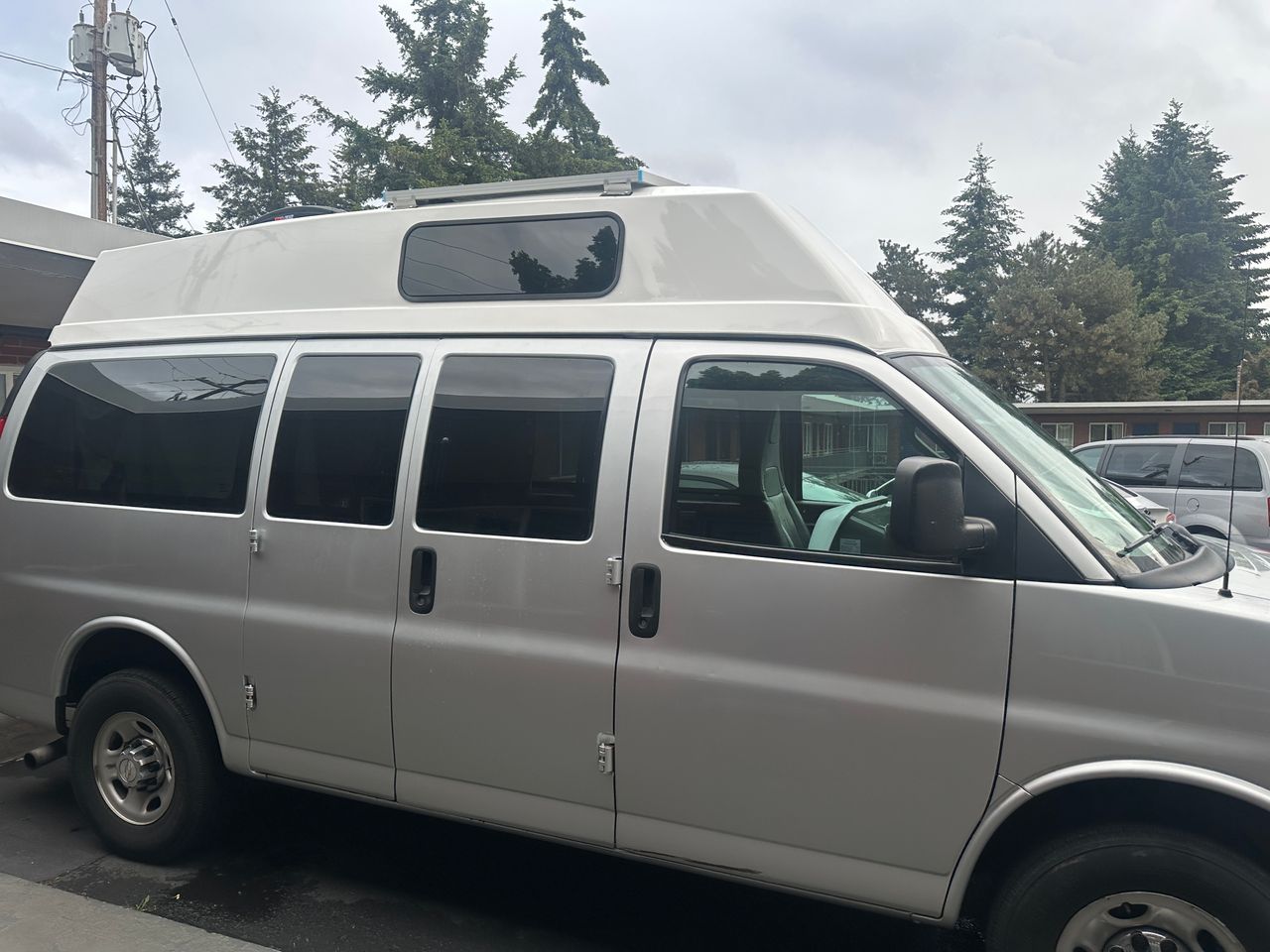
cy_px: 476
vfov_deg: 56.8
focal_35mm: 24
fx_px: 881
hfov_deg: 71.6
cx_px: 635
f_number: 1.78
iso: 80
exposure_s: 1/714
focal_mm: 6.86
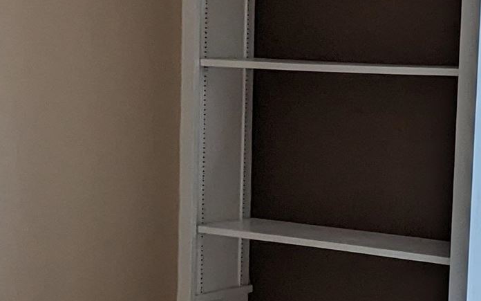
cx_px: 388
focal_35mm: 112
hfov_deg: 18.4
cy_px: 228
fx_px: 1468
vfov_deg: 11.7
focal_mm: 6.81
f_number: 1.85
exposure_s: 1/119
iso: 323
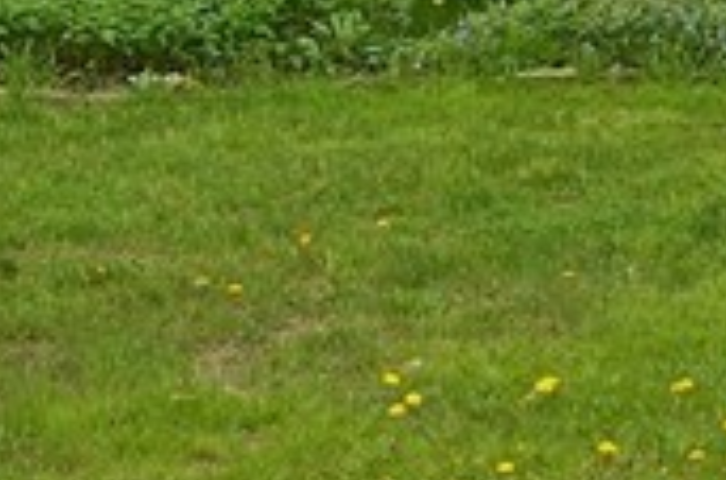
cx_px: 987
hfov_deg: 6.7
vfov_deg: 4.4
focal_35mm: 306
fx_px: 6154
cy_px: -722
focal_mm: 32
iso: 100
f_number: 5.6
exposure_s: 1/125
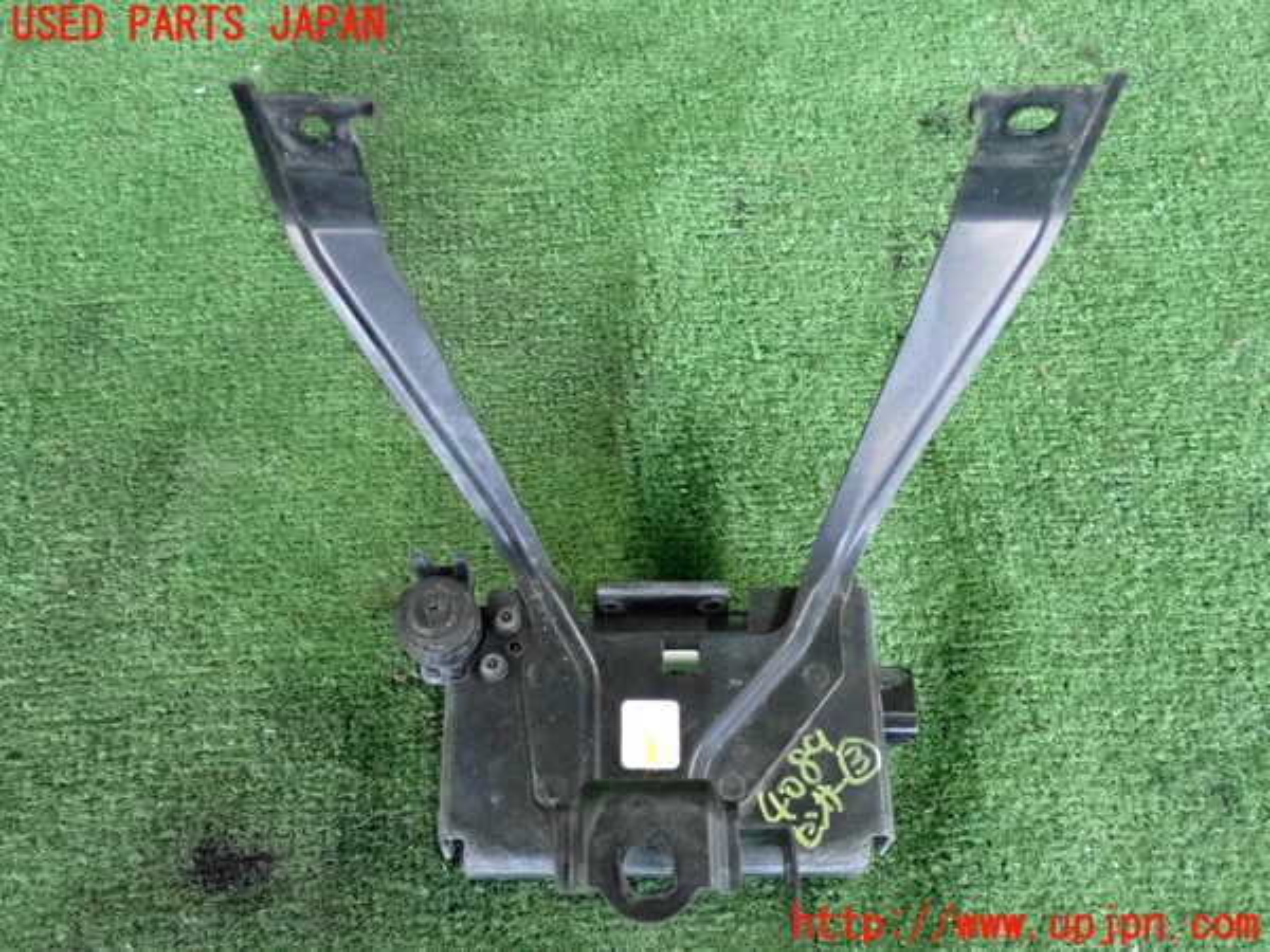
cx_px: 635
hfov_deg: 49.0
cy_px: 476
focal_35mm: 38
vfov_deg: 37.7
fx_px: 1394
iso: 2500
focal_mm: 6.83
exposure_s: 1/125
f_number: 2.7
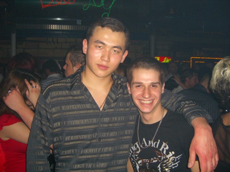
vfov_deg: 37.7
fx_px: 252
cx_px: 115
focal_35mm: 38
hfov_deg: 49.0
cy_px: 86
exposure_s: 1/60
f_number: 2.8
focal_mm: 7.9
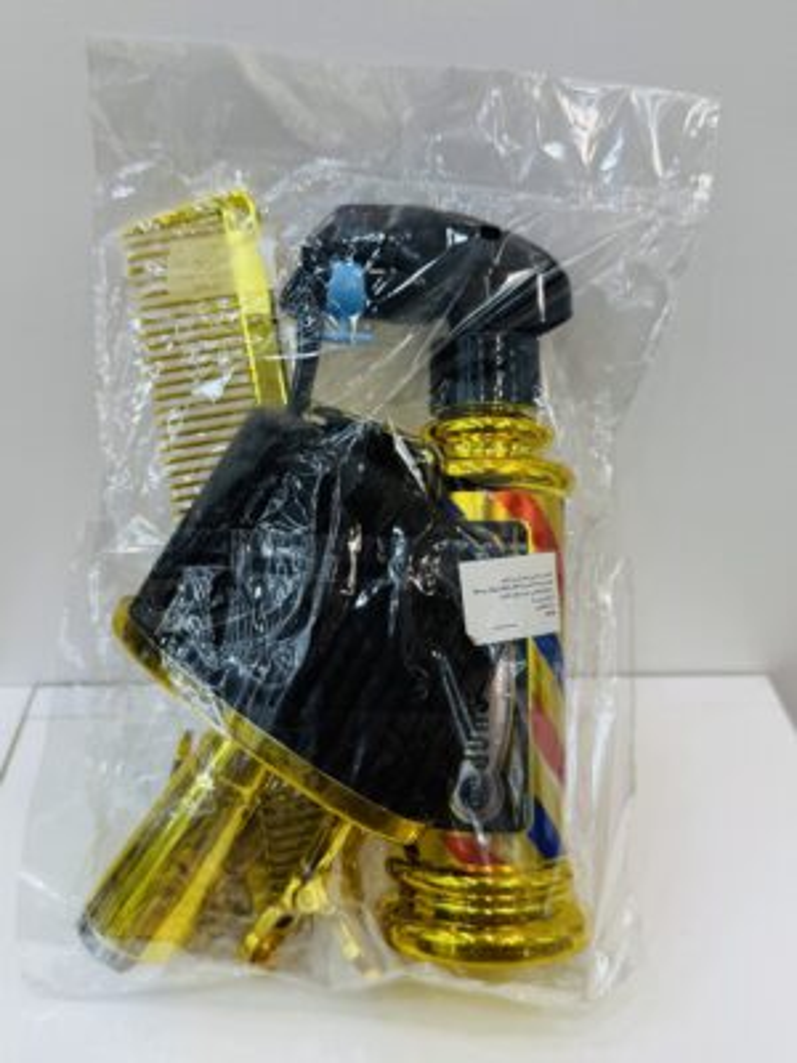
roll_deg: -1.0
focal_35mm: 24
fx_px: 737
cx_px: 398
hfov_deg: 56.8
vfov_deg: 71.6
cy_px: 532
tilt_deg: -32.7
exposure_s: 1/381
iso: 80
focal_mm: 6.76
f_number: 1.78
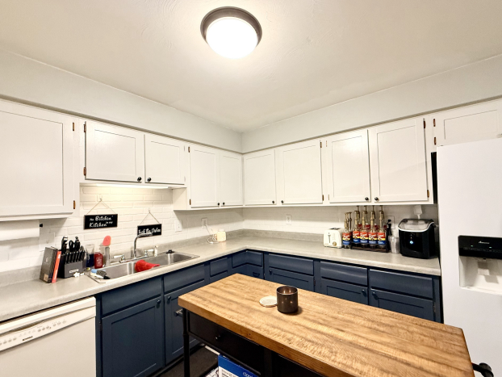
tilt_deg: +1.3
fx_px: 218
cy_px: 198
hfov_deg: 98.1
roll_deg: +1.8
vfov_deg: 81.7
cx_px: 264
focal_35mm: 15
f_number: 2.2
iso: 320
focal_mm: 2.22
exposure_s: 1/60
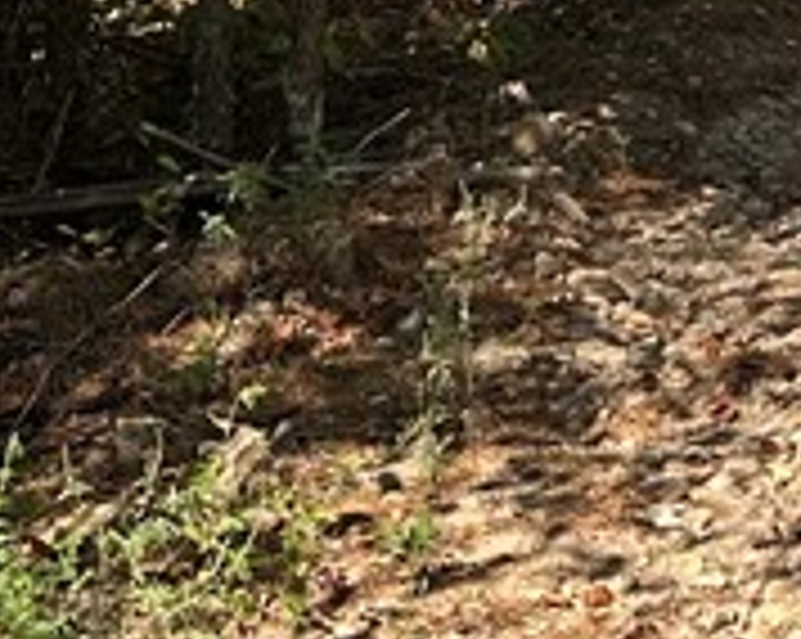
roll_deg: -2.6
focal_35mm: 135
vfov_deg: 10.5
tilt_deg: -5.8
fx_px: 3197
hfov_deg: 13.3
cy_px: -639
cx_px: 1292
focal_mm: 6.86
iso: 80
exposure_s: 1/1272
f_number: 1.78
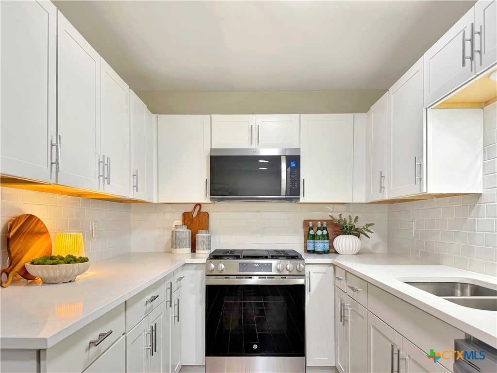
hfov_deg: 71.6
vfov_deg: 56.8
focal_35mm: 24
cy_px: 186
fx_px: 345
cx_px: 248
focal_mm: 6.76
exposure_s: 1/60
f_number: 1.78
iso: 125
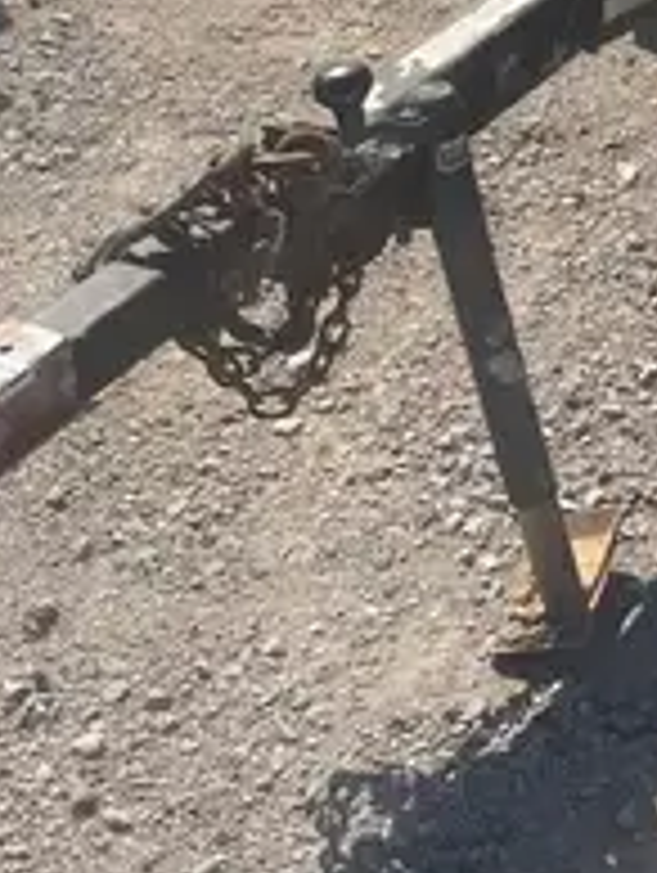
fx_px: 2475
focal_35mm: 98
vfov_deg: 17.6
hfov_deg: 14.6
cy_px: -511
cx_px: 792
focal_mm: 5.1
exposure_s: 1/5319
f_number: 1.6
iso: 50
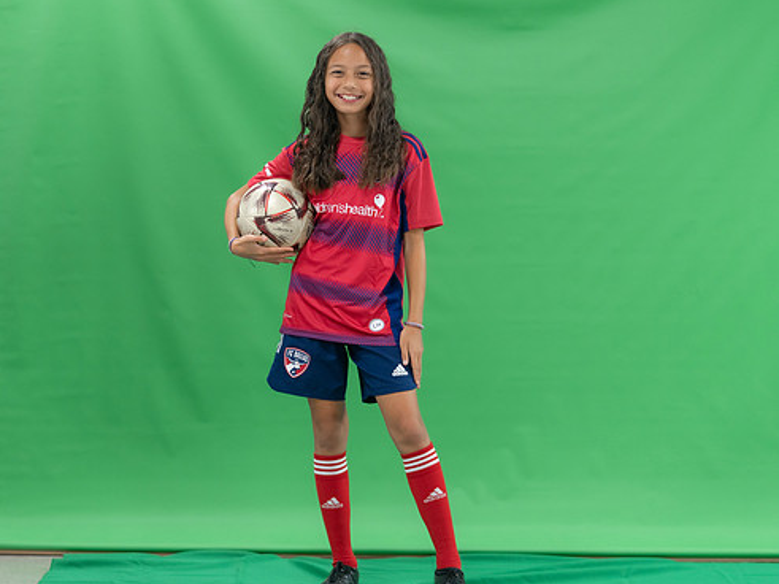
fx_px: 2205
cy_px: 286
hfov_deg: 20.0
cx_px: 370
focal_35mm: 98
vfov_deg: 15.1
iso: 1000
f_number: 2.8
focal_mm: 70
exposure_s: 1/250
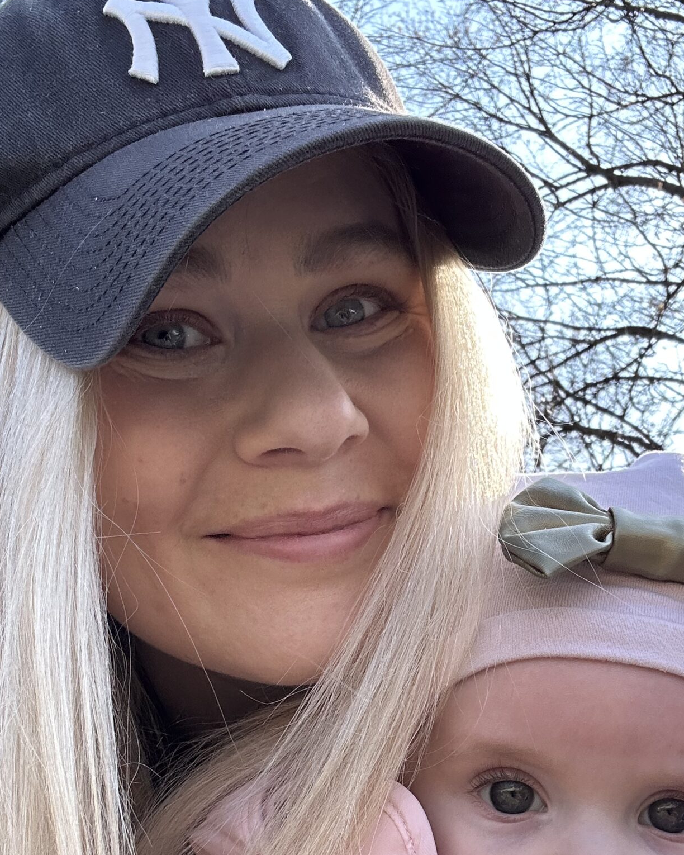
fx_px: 1240
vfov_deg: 36.9
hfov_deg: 30.7
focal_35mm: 49
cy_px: 662
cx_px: 417
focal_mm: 2.69
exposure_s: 1/224
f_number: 1.9
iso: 25
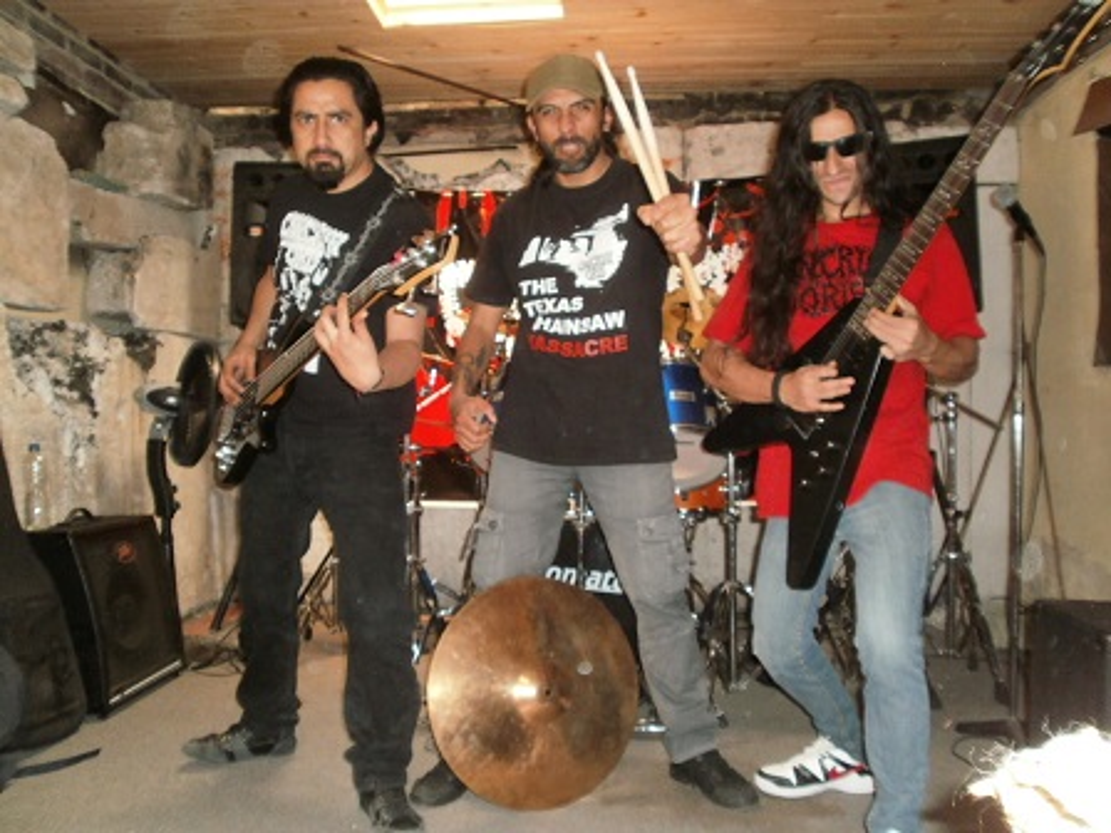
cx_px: 556
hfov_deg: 58.4
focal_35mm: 31
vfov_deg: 45.4
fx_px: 995
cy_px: 416
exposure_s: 1/30
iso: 320
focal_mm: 5.45
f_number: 2.9
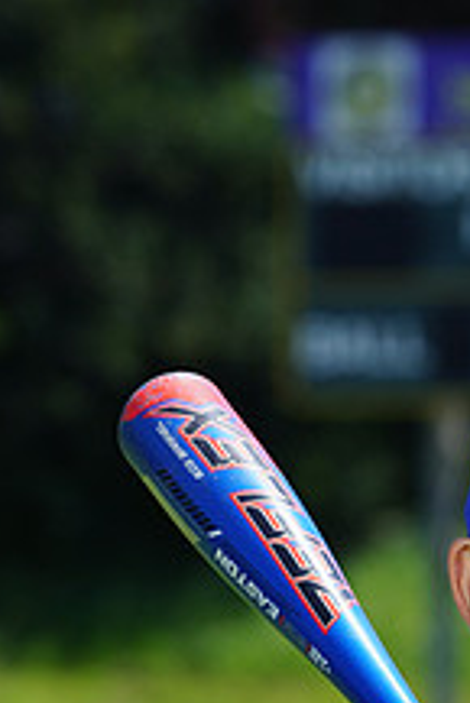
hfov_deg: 2.6
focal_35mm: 529
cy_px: 829
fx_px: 10342
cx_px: 562
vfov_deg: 3.9
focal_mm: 198
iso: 100
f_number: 8
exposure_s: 1/250
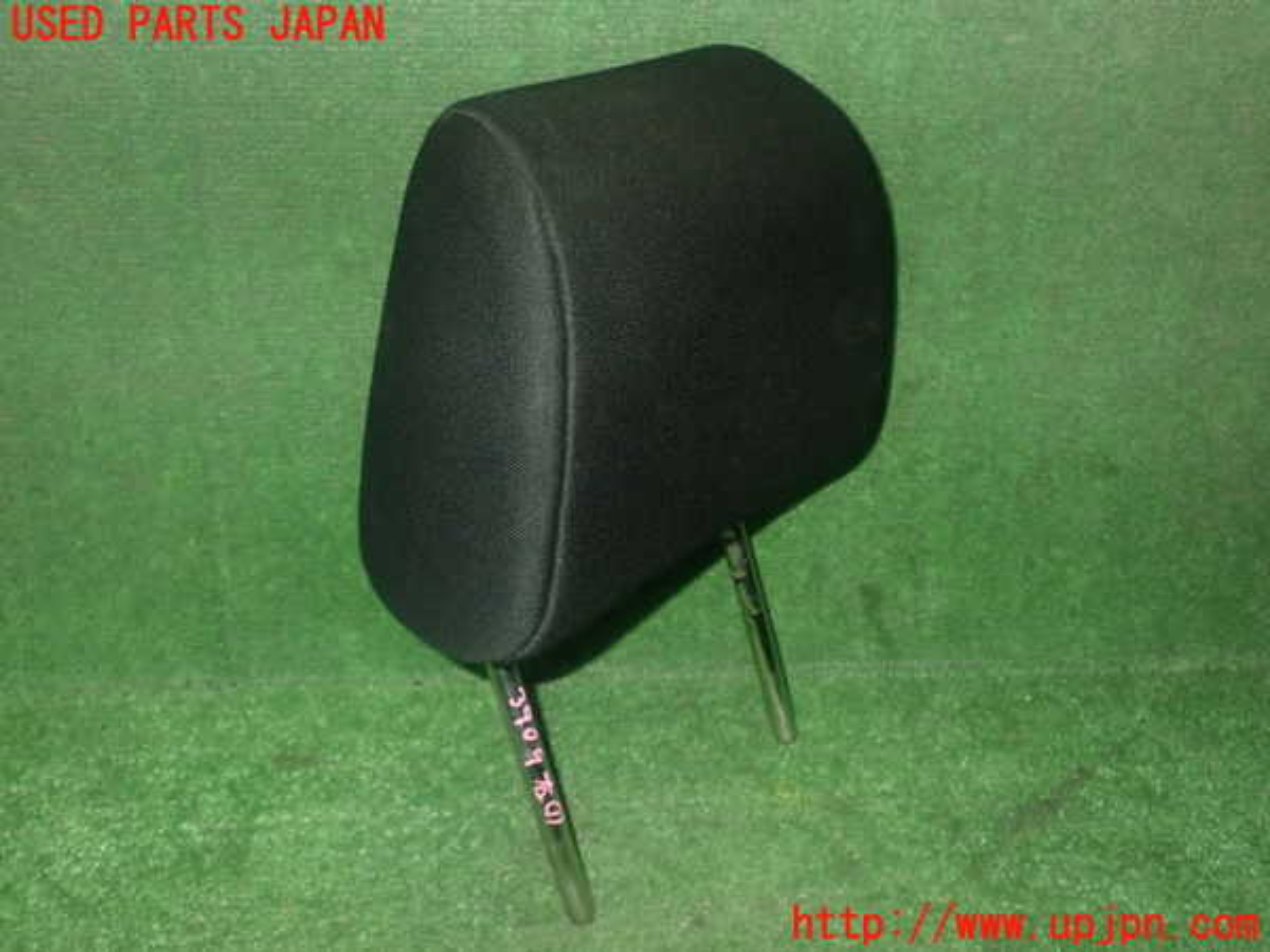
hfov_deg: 51.4
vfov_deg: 39.7
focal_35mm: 36
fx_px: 1321
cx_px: 635
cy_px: 476
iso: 800
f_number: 7.1
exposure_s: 1/40
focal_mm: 6.37
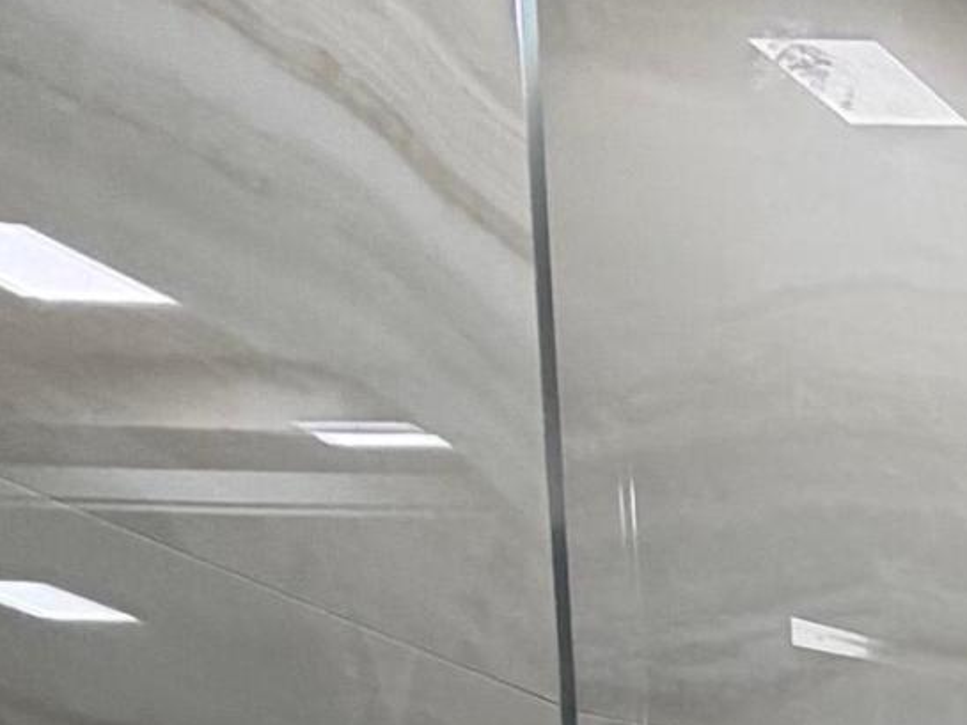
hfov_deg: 13.5
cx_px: 2553
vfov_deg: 14.6
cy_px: 1640
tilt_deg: -4.1
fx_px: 2068
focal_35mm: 74
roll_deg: -0.3
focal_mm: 2.22
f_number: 2.2
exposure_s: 1/121
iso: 125
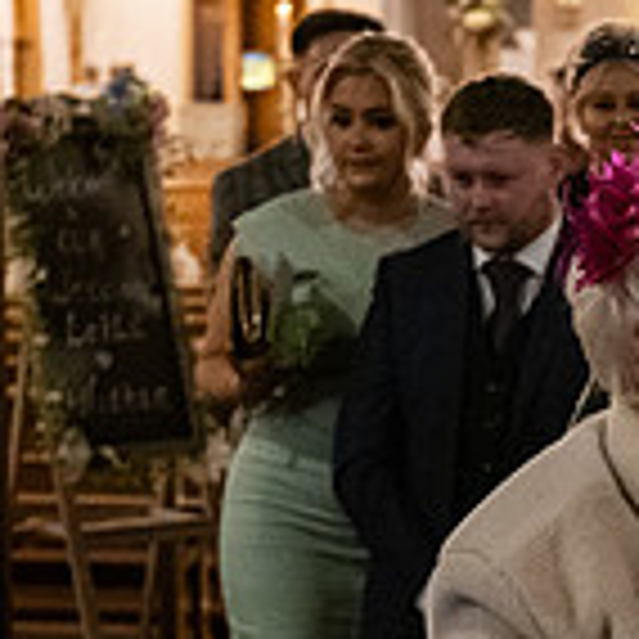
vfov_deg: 10.4
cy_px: 578
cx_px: 864
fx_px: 3488
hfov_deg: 10.2
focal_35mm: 167
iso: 2500
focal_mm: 48
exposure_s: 1/160
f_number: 3.5
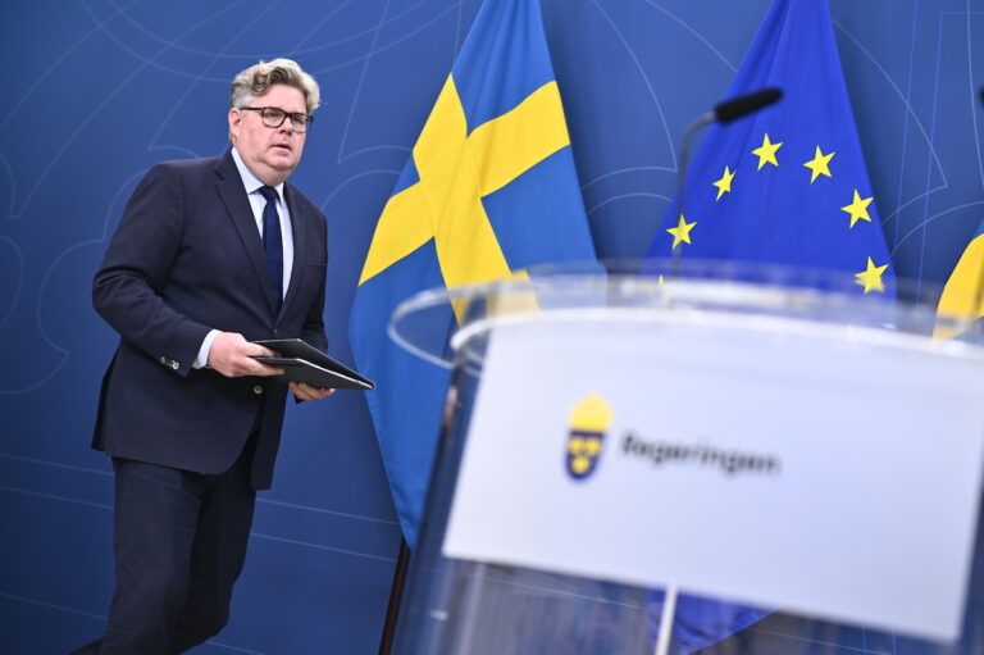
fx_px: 1366
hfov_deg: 39.6
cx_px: 492
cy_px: 328
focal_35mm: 50
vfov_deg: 27.0
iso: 250
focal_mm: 50
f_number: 1.8
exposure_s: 1/200
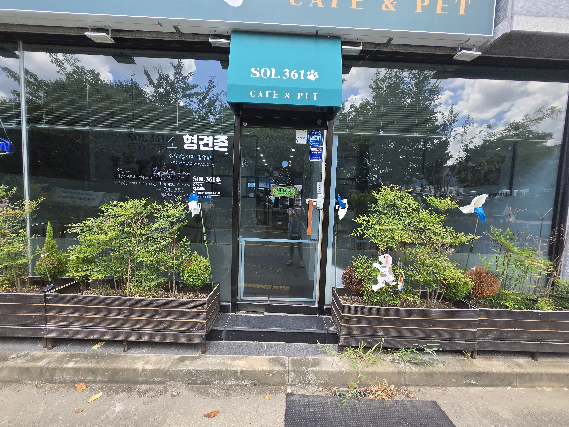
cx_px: 284
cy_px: 214
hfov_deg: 106.2
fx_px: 214
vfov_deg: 89.9
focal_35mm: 13
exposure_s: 1/176
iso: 25
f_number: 2.2
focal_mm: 1.7
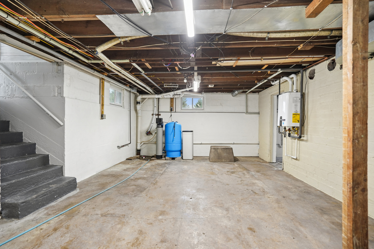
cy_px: 124
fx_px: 166
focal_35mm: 16
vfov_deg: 73.7
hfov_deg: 96.7
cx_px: 187
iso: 400
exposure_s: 1/50
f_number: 5
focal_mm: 16
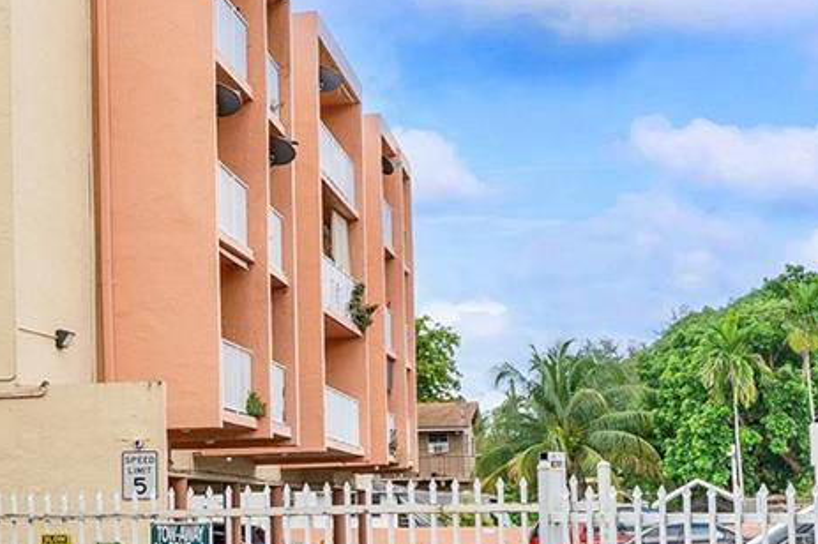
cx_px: -175
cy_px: 382
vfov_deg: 16.4
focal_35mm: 83
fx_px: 1885
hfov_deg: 22.5
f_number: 10
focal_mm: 24
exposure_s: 1/50
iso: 100
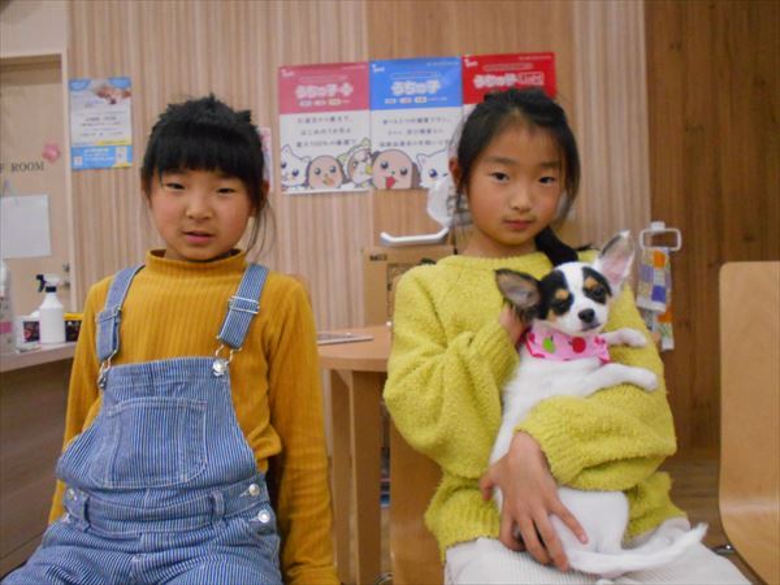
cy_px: 292
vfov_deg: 46.8
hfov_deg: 60.0
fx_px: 676
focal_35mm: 30
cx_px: 390
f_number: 3.4
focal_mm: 5.1
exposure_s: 1/125
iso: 800
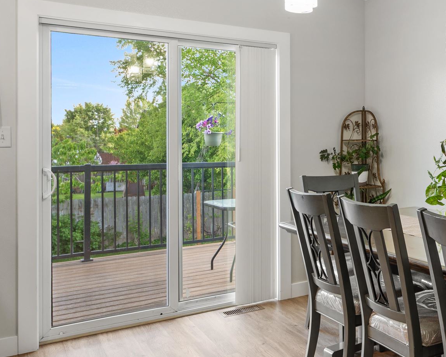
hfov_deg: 40.4
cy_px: 133
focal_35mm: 40
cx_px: 440
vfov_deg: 37.1
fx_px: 528
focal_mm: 16
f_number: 8
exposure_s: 2
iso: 100
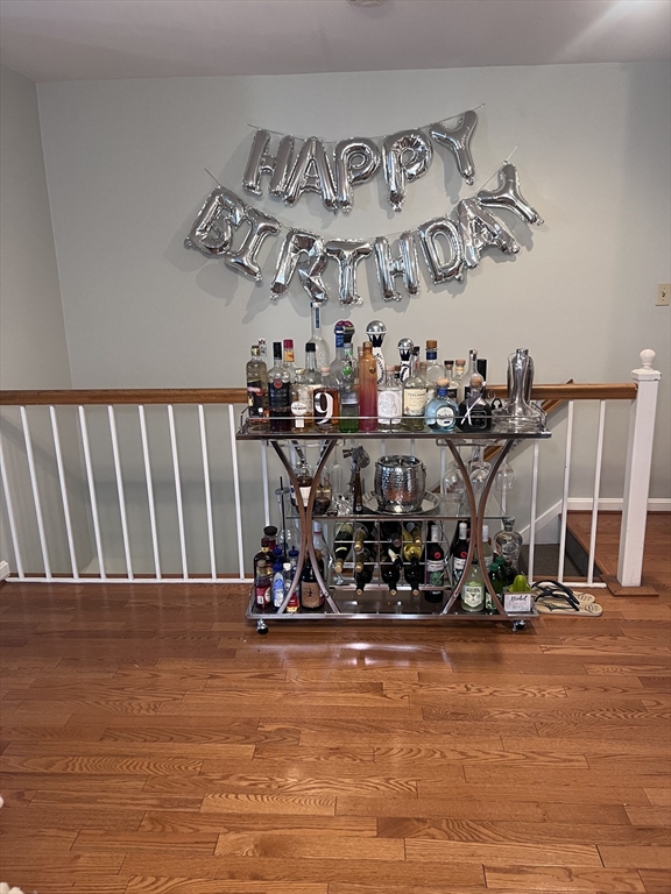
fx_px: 672
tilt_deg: -13.3
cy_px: 447
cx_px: 336
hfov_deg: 53.1
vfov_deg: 67.3
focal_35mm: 26
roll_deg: +1.1
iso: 160
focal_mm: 5.7
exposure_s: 1/60
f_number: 1.5
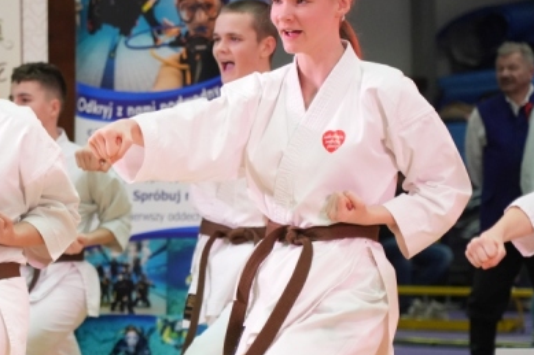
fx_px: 3173
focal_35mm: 214
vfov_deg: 6.4
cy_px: 254
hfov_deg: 9.5
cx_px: -10
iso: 4000
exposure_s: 1/250
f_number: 4
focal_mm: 104
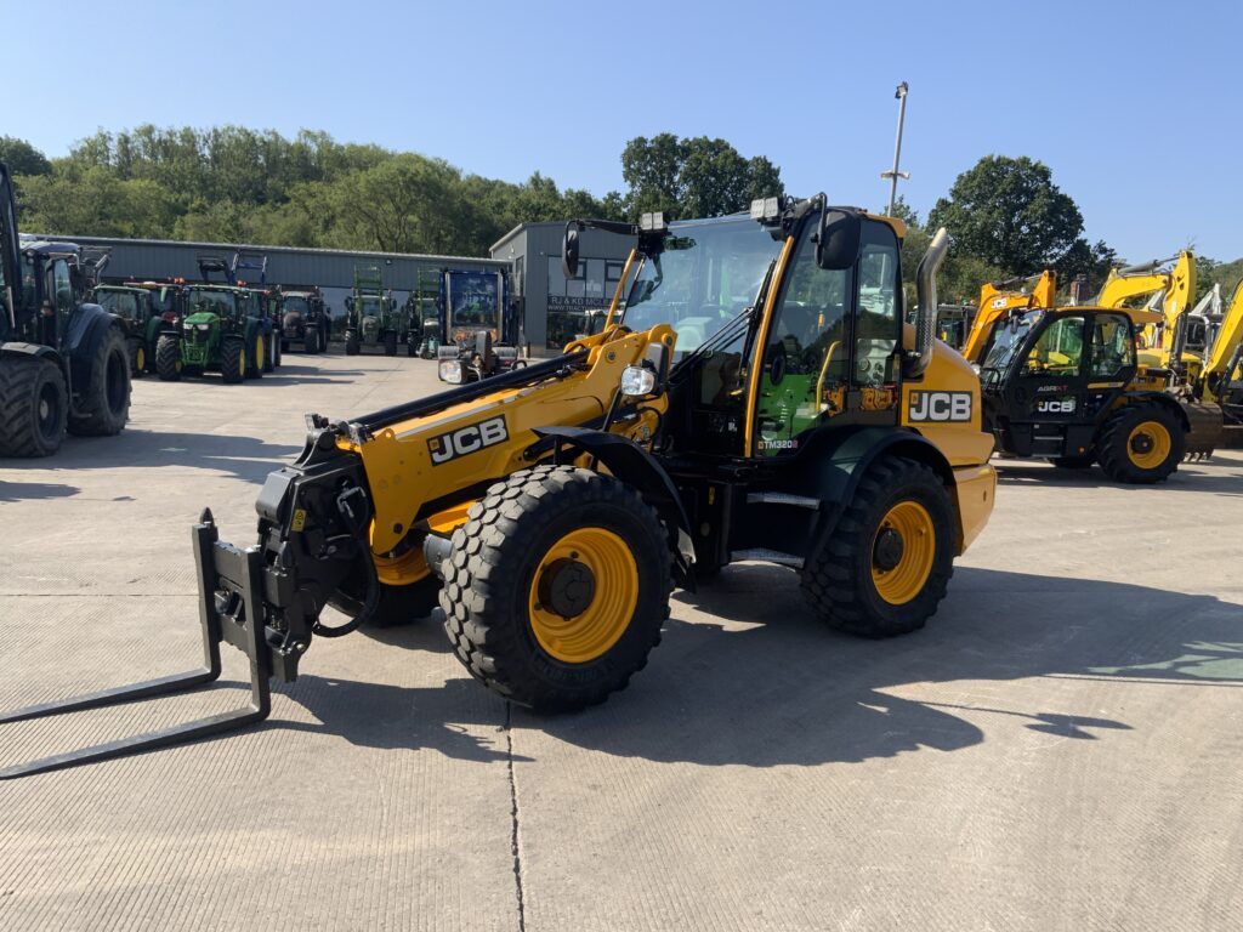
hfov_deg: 61.7
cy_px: 466
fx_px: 1041
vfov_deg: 48.2
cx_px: 622
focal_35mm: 29
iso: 16
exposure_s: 1/1168
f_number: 1.8
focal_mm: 3
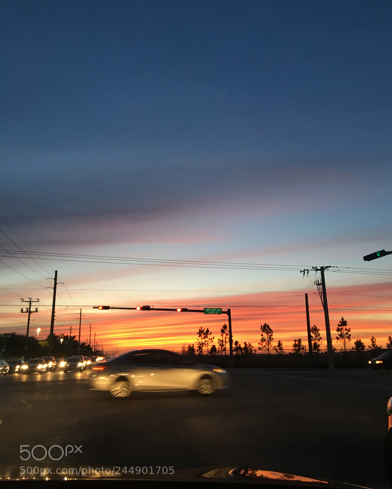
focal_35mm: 31
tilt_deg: +17.2
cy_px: 229
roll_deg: +1.2
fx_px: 450
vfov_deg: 57.1
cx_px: 200
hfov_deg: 47.1
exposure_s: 1/30
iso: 64
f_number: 2.2
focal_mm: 4.15
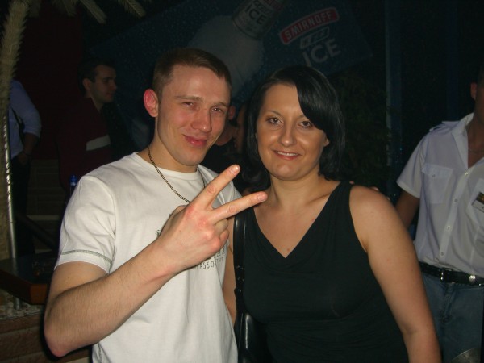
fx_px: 531
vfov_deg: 37.7
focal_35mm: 38
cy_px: 182
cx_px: 242
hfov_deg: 49.0
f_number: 2.8
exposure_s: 1/60
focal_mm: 7.9
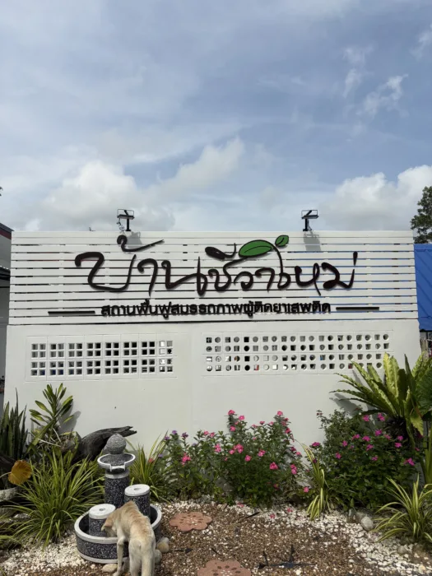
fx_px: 433
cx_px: 216
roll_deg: +0.8
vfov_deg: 67.3
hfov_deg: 53.1
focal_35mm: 26
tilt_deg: +7.7
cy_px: 288
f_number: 1.6
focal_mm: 5.96
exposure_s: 1/6329
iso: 50
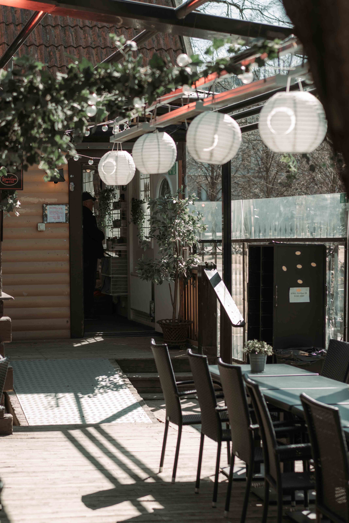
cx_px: 174
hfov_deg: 16.7
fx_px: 1192
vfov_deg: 24.8
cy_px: 262
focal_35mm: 82
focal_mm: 55
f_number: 2.8
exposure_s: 1/500
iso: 100
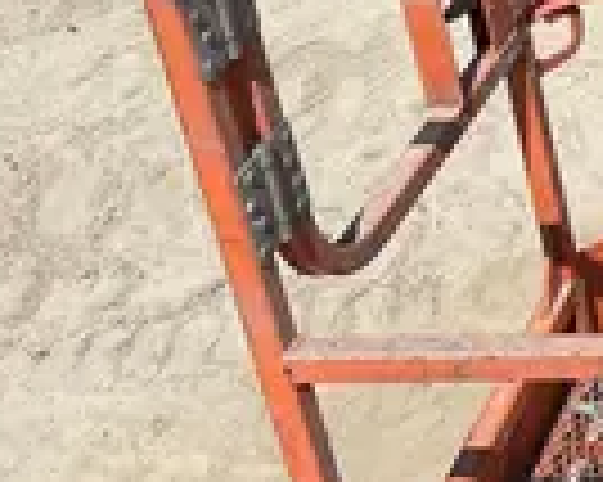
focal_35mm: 104
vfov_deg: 14.2
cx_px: 1224
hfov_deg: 14.9
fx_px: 1855
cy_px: -142
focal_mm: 5.7
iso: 50
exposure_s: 1/5319
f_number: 1.5
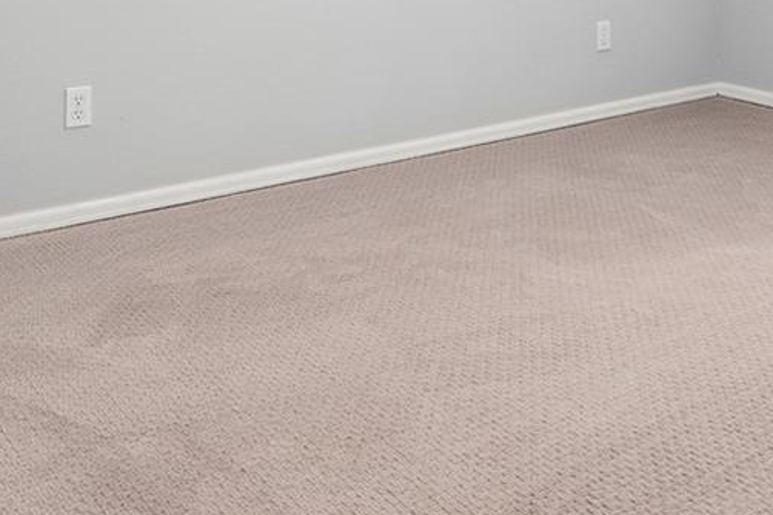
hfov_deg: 38.1
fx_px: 1094
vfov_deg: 23.8
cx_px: 564
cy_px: -125
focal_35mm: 51
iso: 200
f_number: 8
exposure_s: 2.5
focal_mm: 16
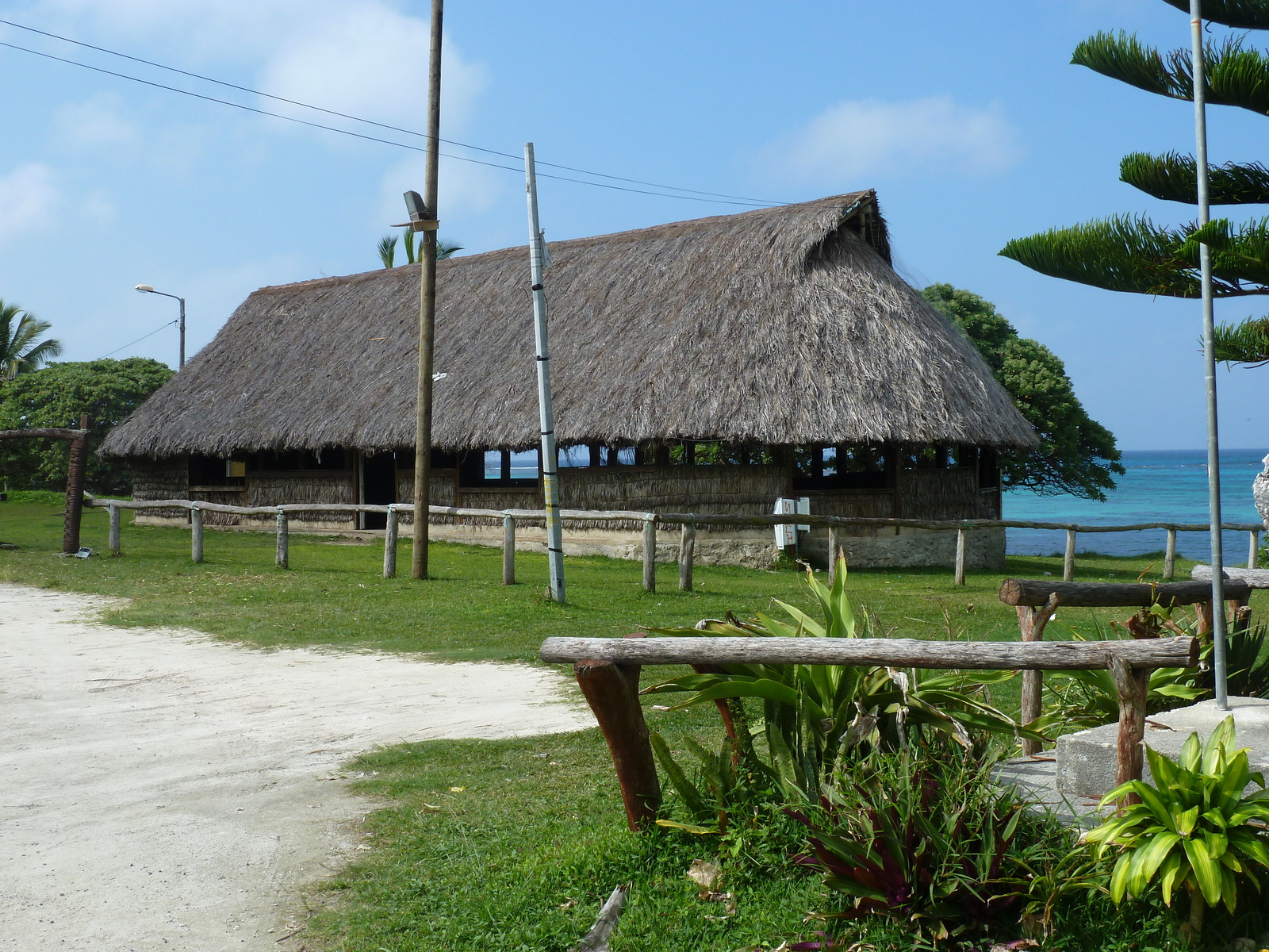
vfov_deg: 32.9
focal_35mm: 44
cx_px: 634
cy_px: 476
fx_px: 1613
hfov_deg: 42.9
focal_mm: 7.3
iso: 80
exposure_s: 1/400
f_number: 5
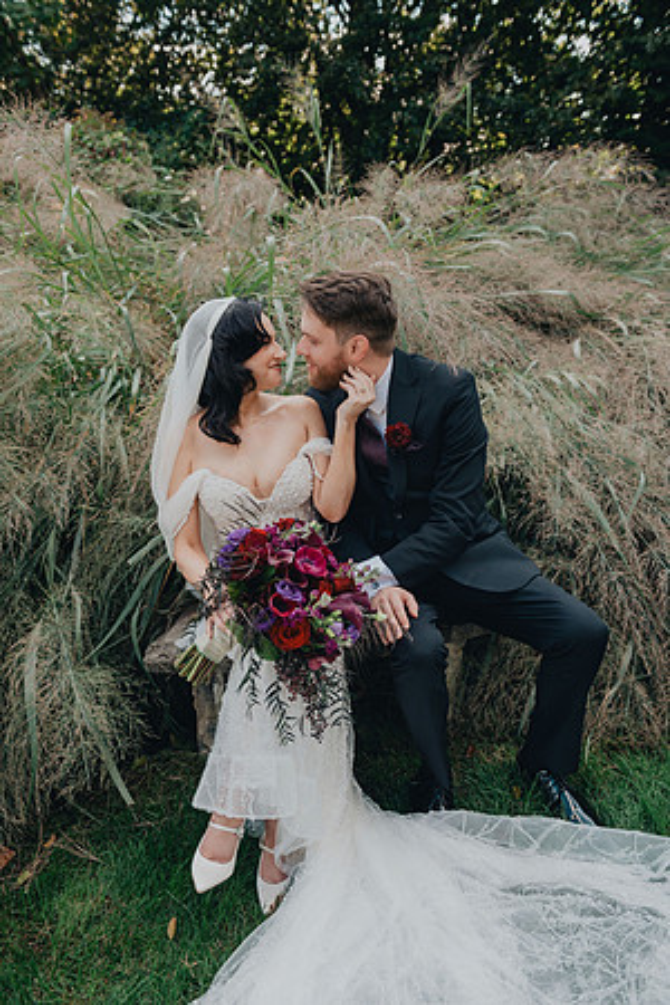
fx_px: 865
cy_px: 502
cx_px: 335
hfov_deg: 42.3
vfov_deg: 60.3
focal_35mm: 31
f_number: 4
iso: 400
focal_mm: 31
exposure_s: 1/400
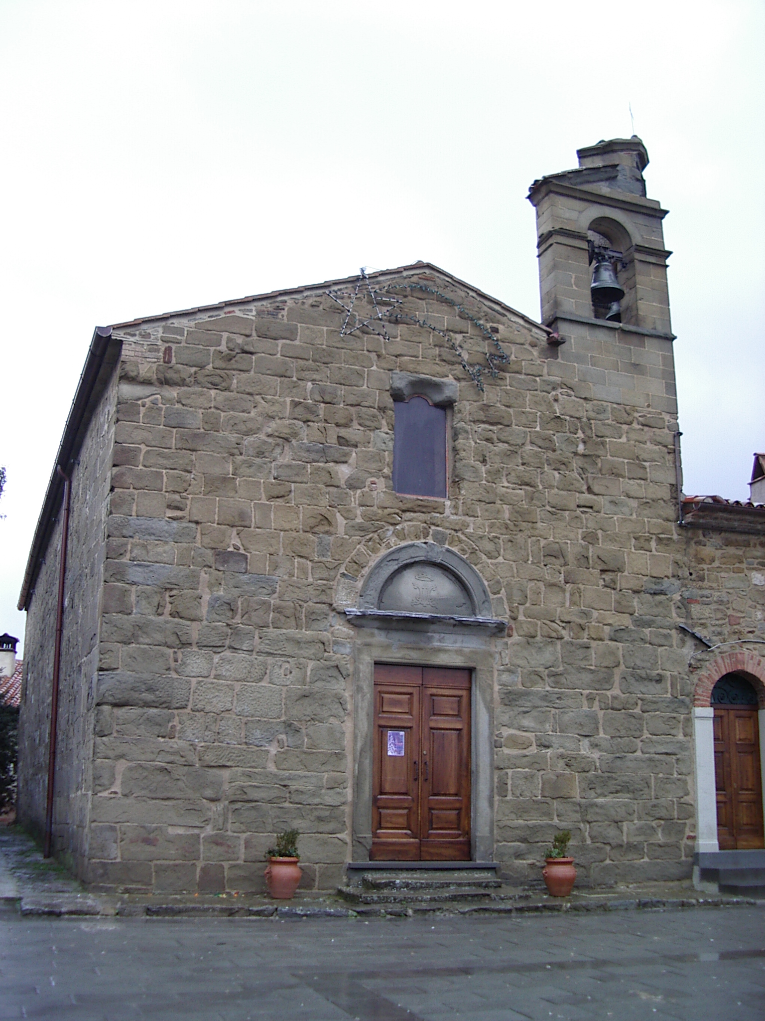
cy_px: 510
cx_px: 382
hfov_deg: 37.7
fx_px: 1120
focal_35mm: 38
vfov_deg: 49.0
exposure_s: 1/80
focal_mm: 5.8
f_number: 2.6
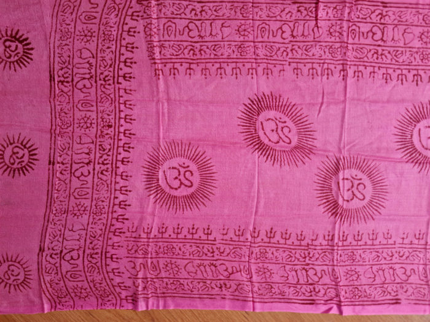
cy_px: 161
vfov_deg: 53.1
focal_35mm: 26
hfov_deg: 67.3
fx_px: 323
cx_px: 215
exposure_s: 1/120
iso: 250
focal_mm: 5.4
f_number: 1.8
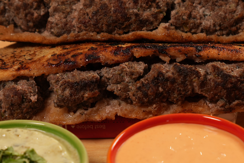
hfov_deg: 12.2
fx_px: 1139
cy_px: 114
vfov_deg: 8.2
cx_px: 142
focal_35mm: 168
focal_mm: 62
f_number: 5
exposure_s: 1/80
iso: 200
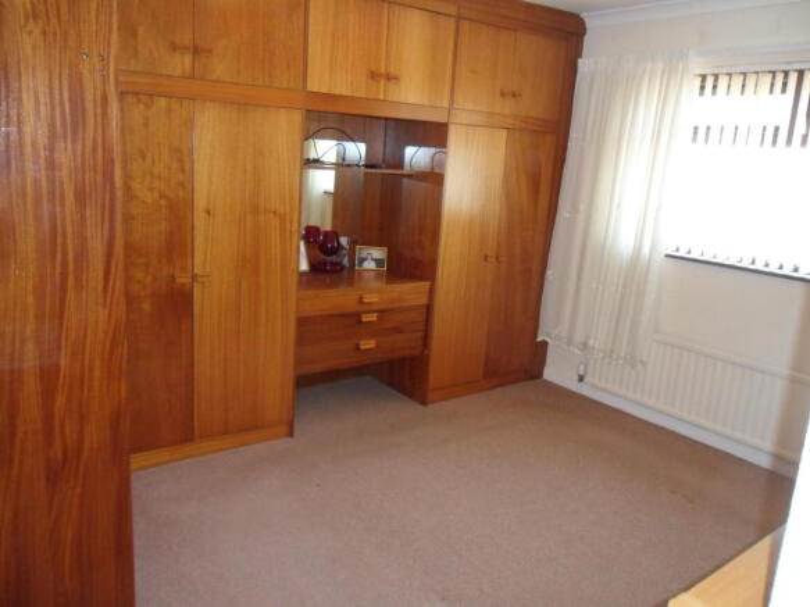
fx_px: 632
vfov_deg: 51.3
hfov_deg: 65.3
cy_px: 304
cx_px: 405
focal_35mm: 27
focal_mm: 4.9
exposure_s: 1/45
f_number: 3.5
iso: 400
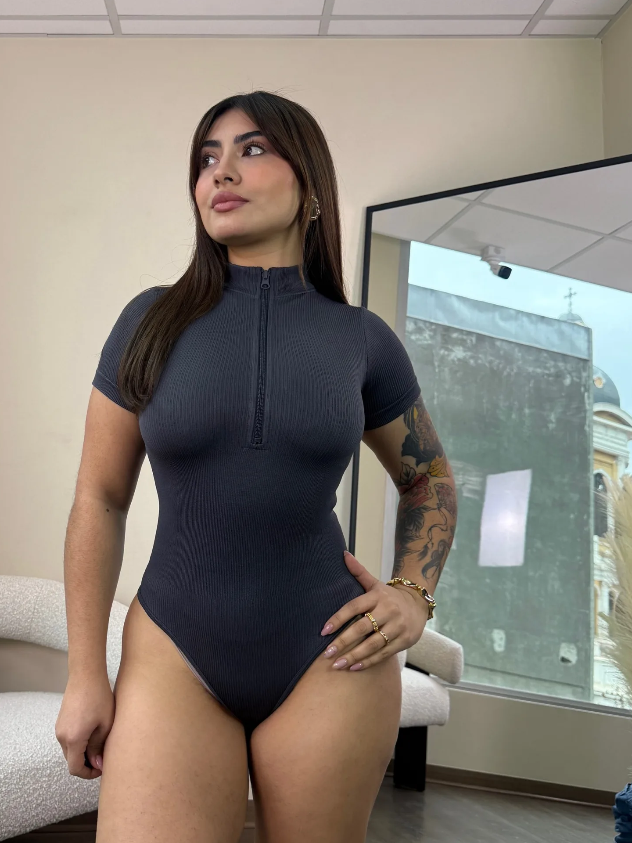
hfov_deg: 43.8
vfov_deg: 56.8
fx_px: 779
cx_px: 234
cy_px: 433
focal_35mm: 32
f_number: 1.78
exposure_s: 1/237
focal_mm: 6.76
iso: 100
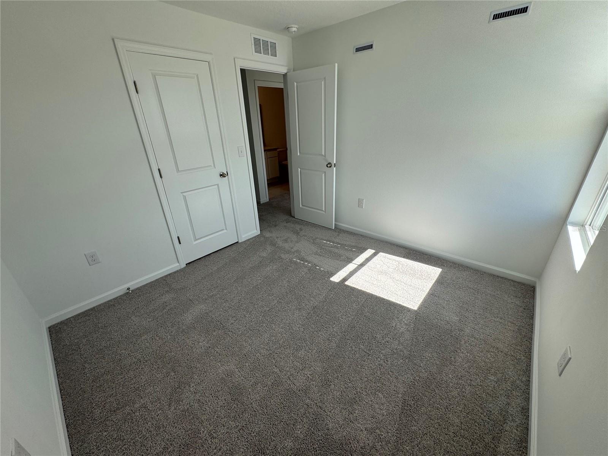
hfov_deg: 102.1
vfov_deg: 85.7
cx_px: 304
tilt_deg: -24.4
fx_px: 246
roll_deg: +1.9
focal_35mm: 14
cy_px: 228
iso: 40
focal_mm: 2.22
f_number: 2.2
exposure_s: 1/291
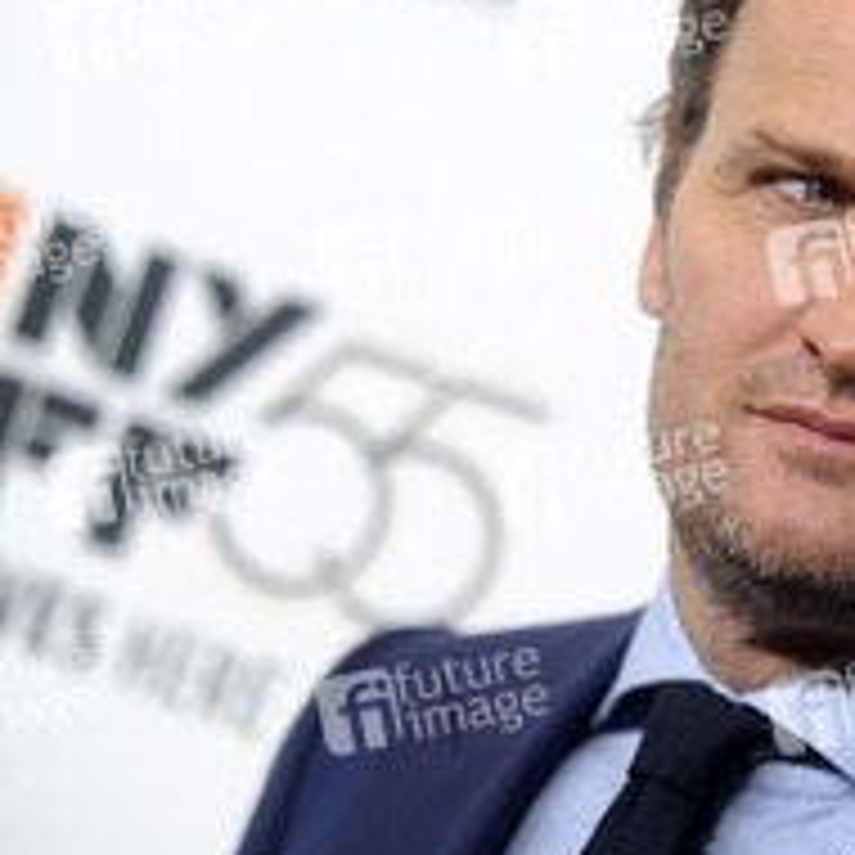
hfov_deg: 10.0
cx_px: 940
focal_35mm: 173
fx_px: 4834
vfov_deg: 10.1
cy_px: 364
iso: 1250
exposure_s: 1/200
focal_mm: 86
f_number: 2.8
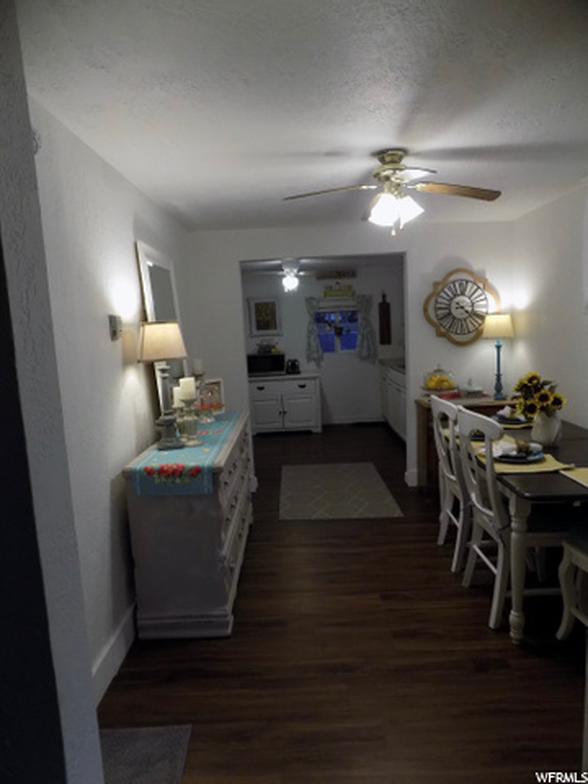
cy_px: 392
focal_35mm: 23
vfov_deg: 73.9
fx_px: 521
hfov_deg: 58.9
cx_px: 294
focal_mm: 4
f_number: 3.1
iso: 200
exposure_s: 1/30
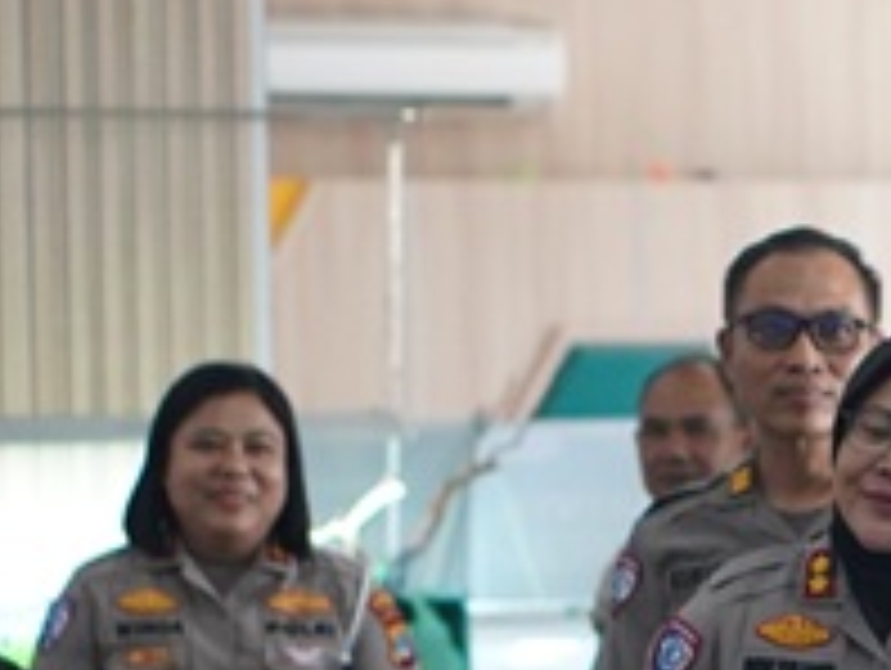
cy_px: 679
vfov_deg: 5.7
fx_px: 6752
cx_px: 1512
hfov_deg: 7.4
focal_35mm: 262
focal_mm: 50
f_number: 2.2
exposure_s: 1/320
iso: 3200
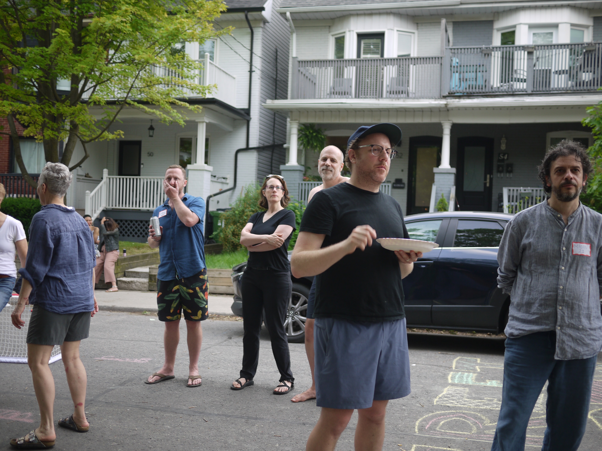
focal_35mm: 40
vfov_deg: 36.0
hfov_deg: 46.8
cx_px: 301
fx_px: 696
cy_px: 226
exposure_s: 1/200
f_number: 1.7
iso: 100
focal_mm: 20
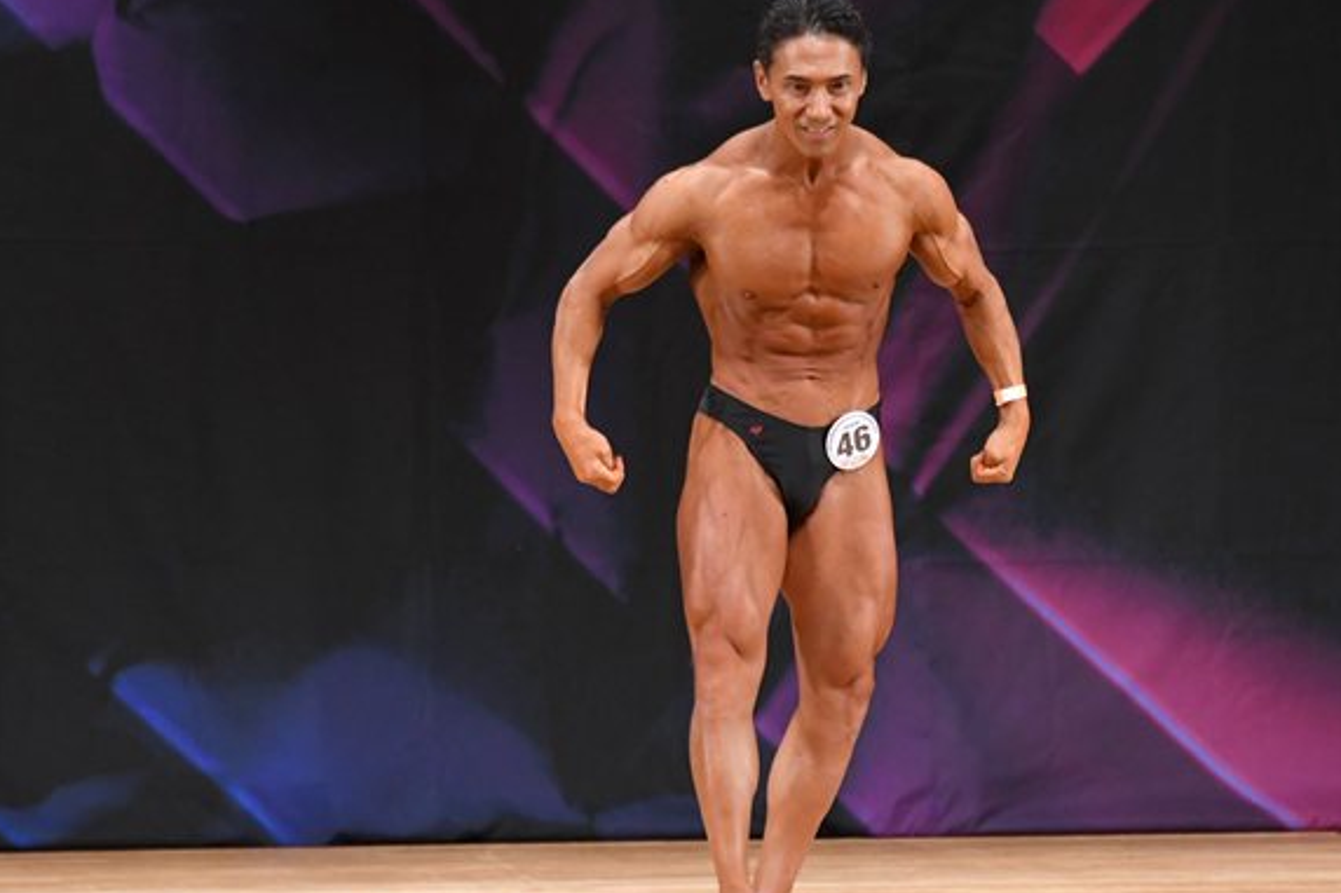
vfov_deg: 3.6
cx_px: 885
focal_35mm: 386
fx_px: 14374
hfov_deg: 5.3
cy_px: 443
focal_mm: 190
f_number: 5.6
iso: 3200
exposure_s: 1/400
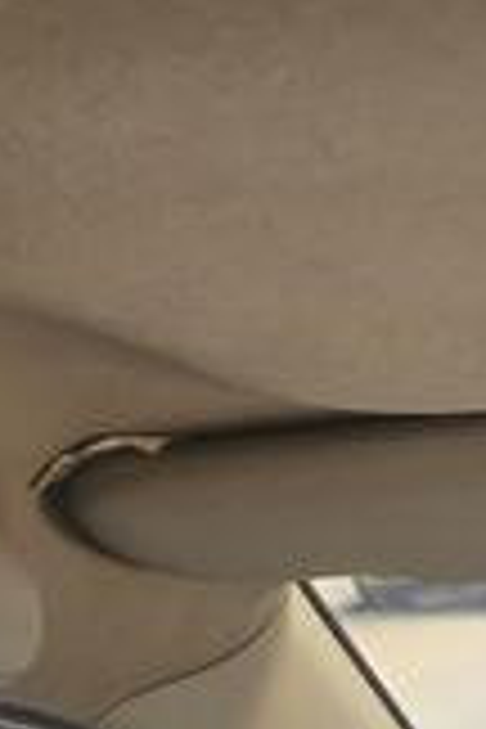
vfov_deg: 18.8
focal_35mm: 96
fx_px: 1944
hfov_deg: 11.0
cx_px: 1314
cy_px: 1078
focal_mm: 5.4
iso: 160
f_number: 1.8
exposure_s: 1/180
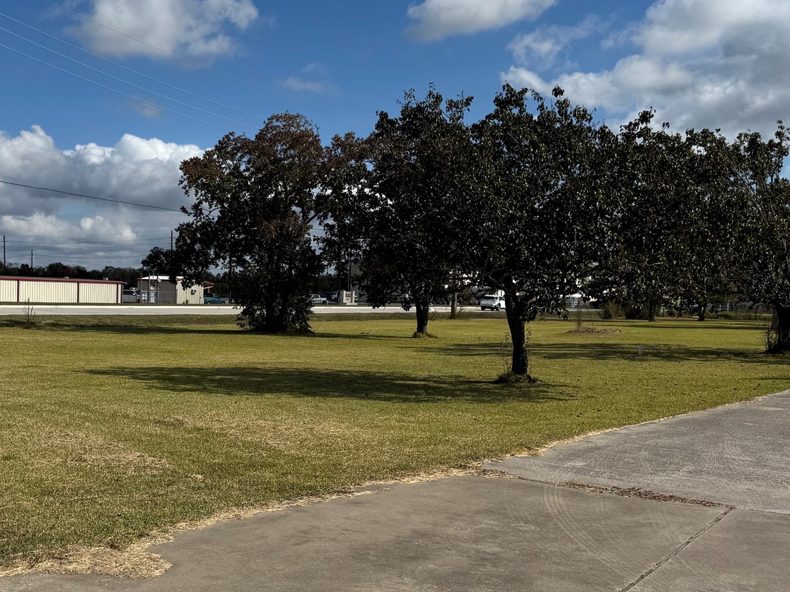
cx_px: 228
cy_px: 345
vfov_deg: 32.8
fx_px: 1004
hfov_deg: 42.0
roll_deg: -1.5
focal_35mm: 44
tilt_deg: -2.1
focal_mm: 6.76
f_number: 1.78
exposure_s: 1/9091
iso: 80
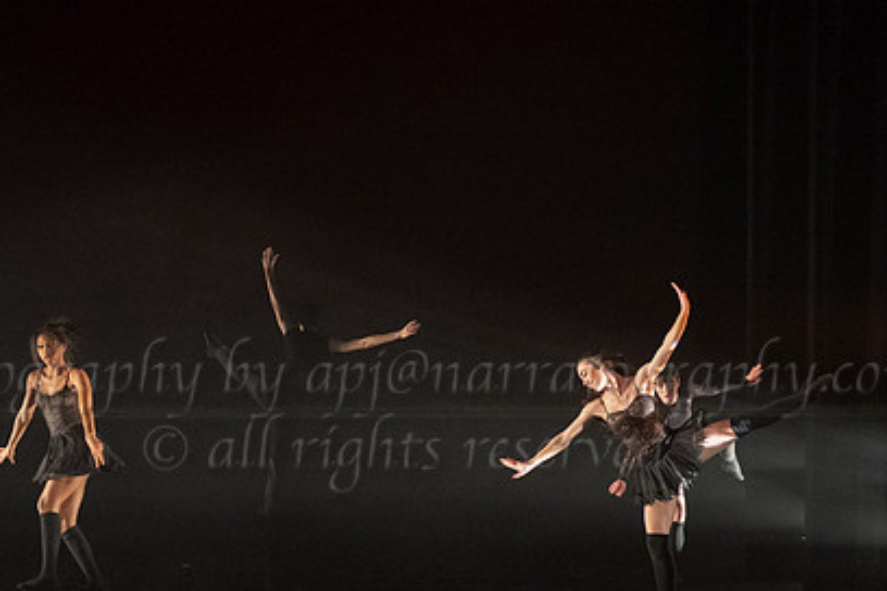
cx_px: 580
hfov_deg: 21.6
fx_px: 2316
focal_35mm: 94
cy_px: 529
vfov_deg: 14.4
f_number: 3.2
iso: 4000
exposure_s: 1/500
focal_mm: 48
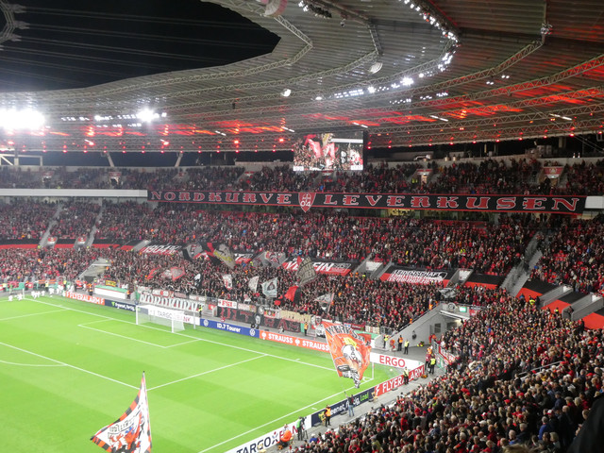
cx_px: 302
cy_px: 226
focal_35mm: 35
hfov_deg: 52.6
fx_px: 611
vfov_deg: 40.7
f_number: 3.7
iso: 640
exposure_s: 1/80
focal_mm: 6.3
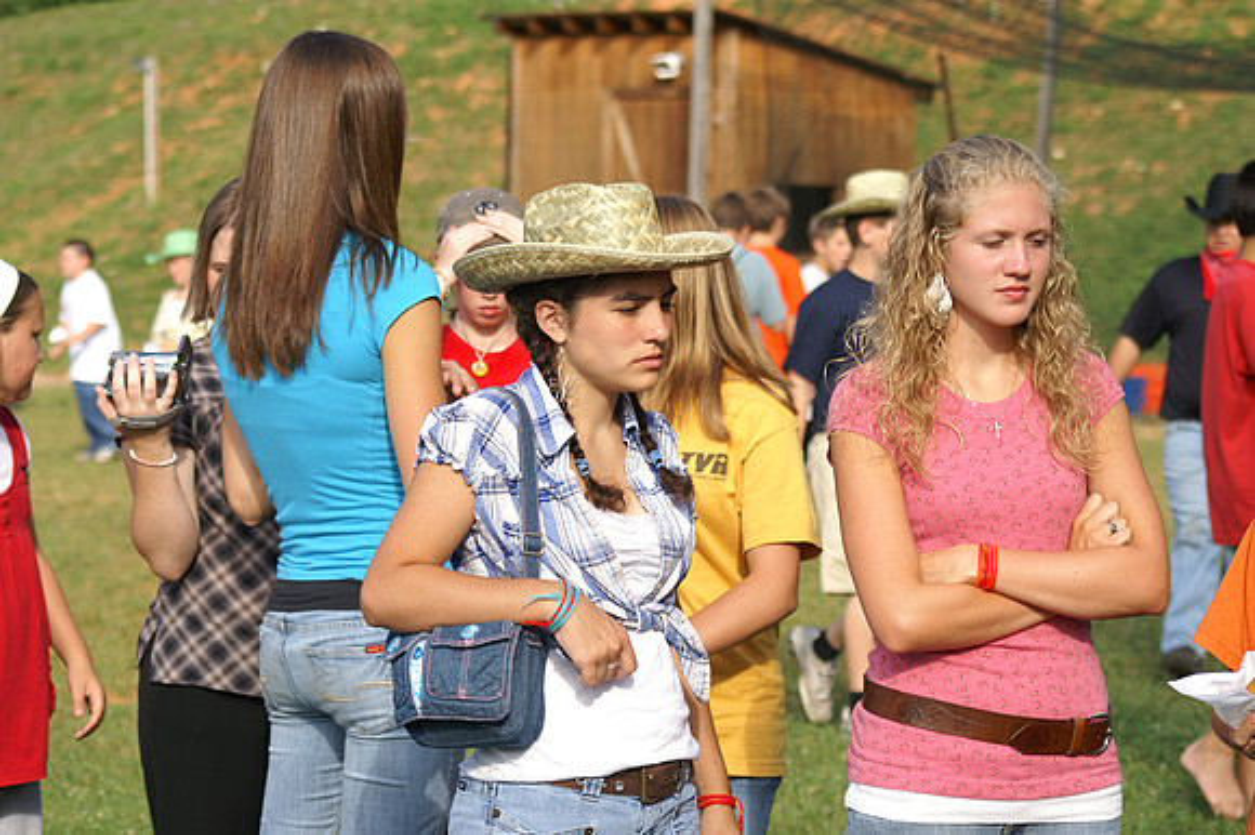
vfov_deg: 13.0
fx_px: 3658
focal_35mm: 105
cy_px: 418
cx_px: 628
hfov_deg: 19.5
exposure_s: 1/320
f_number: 5.6
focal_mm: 70
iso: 100
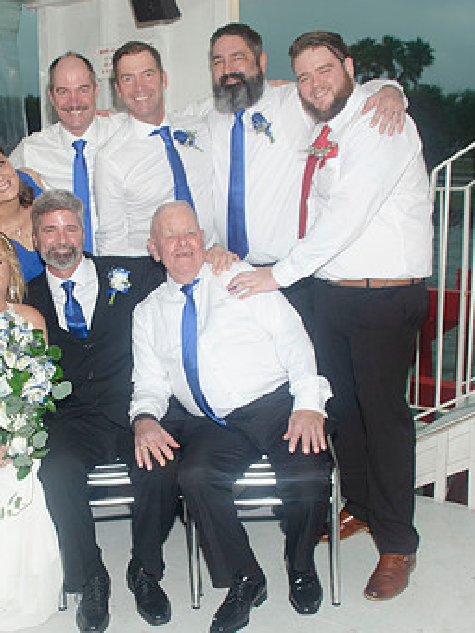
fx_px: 805
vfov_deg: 42.9
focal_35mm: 44
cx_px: 143
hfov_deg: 32.5
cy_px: 345
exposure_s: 1/100
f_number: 5.6
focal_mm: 18
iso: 400
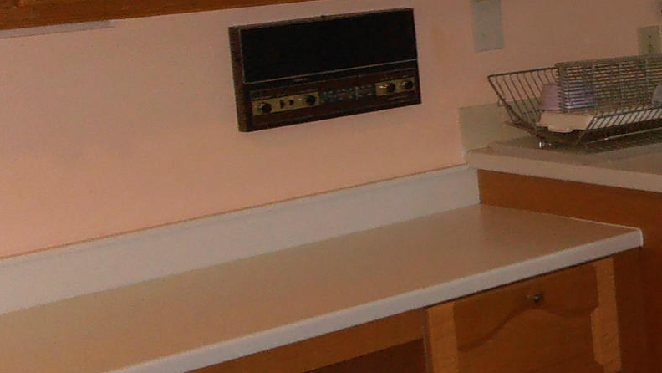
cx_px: 1055
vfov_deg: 13.6
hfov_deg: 20.1
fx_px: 1545
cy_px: 41
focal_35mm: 88
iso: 125
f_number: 3
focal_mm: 4.2
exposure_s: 1/30
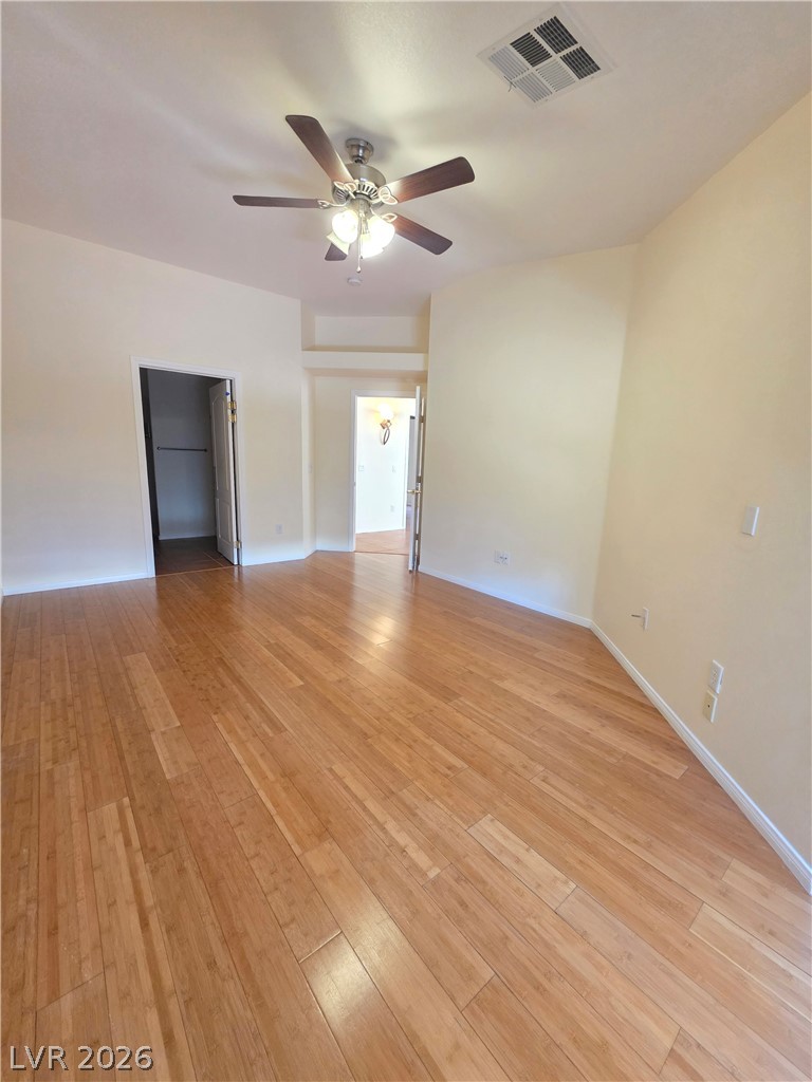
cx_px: 406
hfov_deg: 89.9
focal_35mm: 13
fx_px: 407
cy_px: 541
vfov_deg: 106.2
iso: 640
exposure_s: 1/60
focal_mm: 2.2
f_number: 1.9
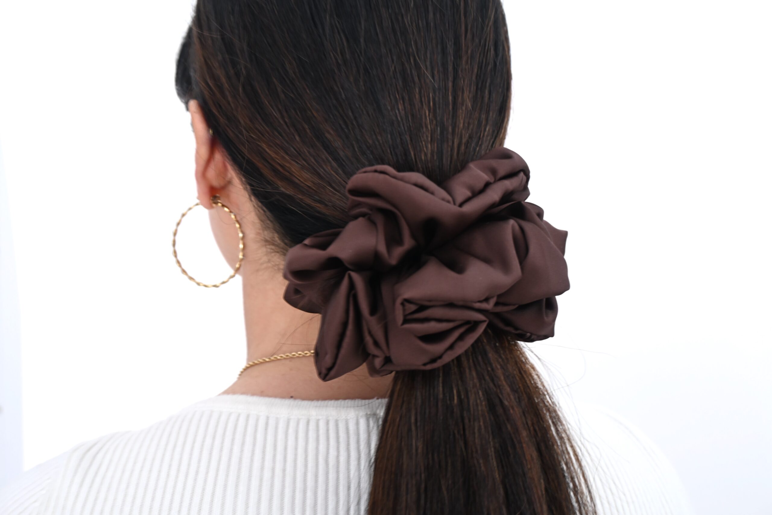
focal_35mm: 44
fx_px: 933
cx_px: 386
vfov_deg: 30.9
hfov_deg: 45.0
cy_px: 258
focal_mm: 29
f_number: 4.8
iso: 200
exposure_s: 1/3
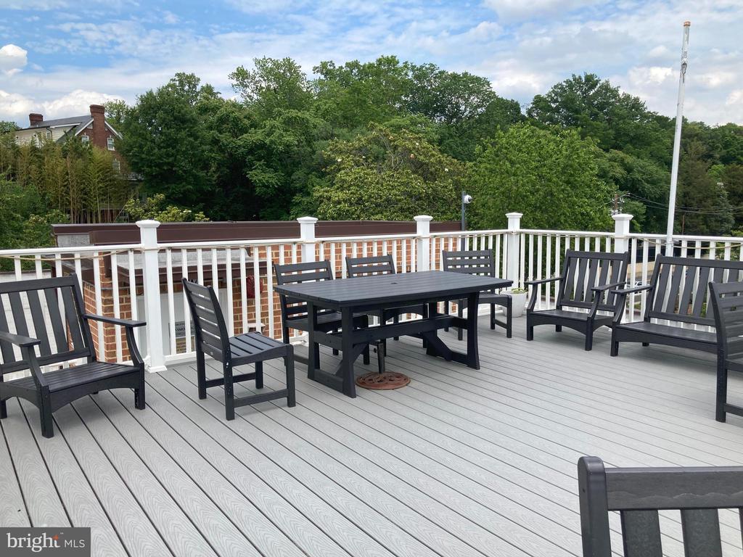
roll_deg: +0.3
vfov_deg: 49.7
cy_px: 278
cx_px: 372
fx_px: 601
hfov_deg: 63.4
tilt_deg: -7.4
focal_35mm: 28
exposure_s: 1/1845
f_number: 1.8
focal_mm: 3.99
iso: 20
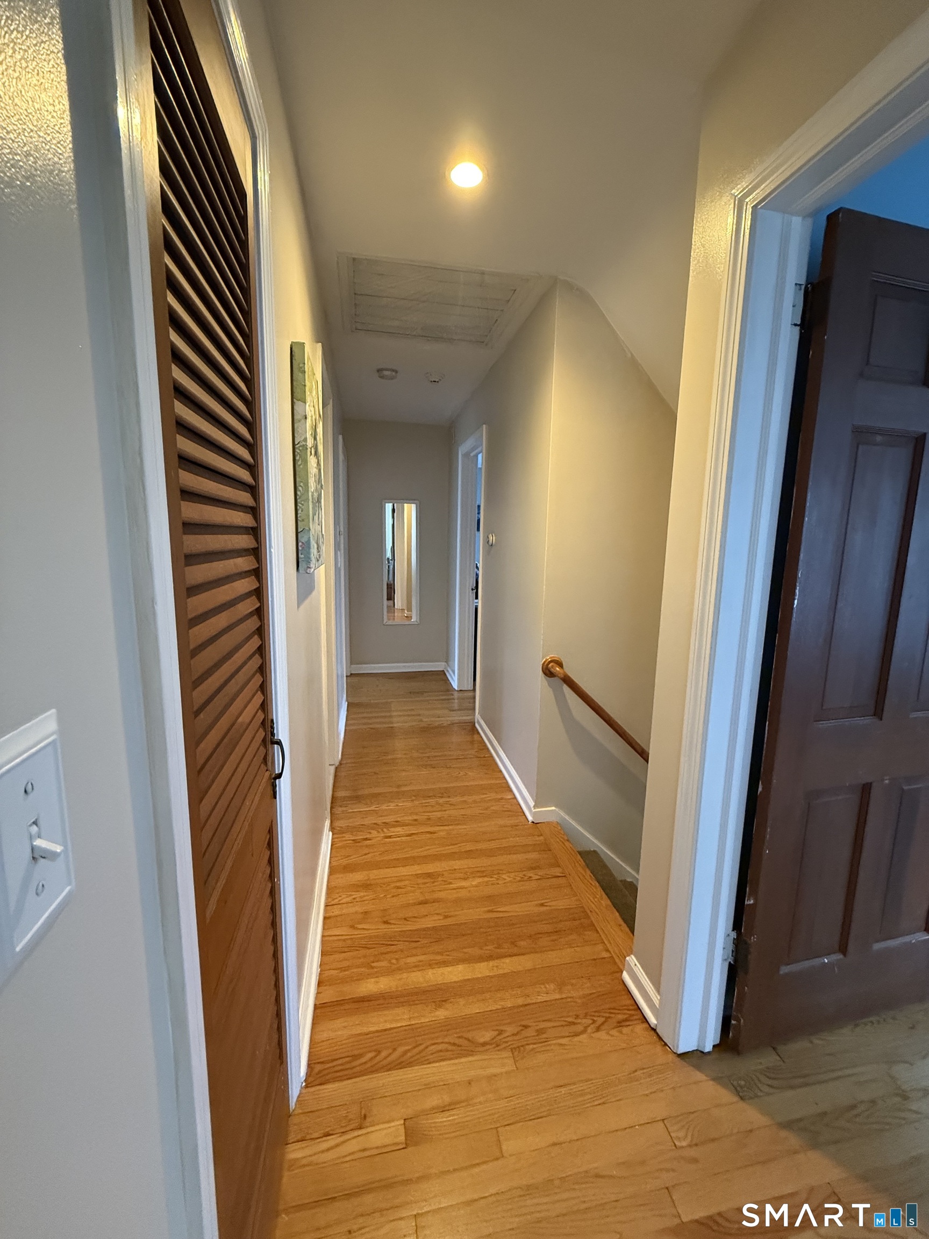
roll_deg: -2.0
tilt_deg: -9.0
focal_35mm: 14
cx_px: 464
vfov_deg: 102.1
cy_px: 620
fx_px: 501
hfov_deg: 85.7
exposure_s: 1/54
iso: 640
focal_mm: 2.22
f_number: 2.2
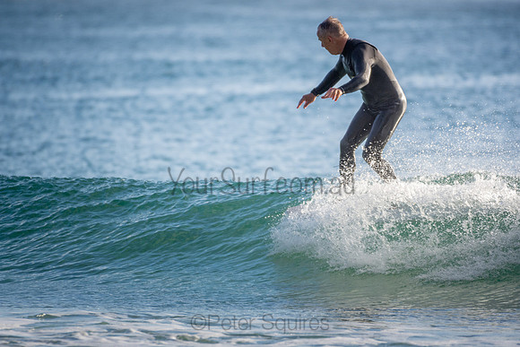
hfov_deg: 2.7
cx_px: 260
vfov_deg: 1.8
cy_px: 174
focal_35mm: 750
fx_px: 10835
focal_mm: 500
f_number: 5.6
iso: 280
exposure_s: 1/1250
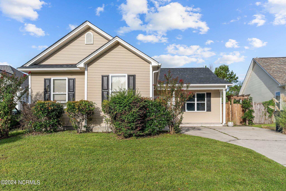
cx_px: 143
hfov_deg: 71.5
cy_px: 96
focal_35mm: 25
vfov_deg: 51.3
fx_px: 199
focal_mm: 25
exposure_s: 1/1250
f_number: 5.6
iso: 160
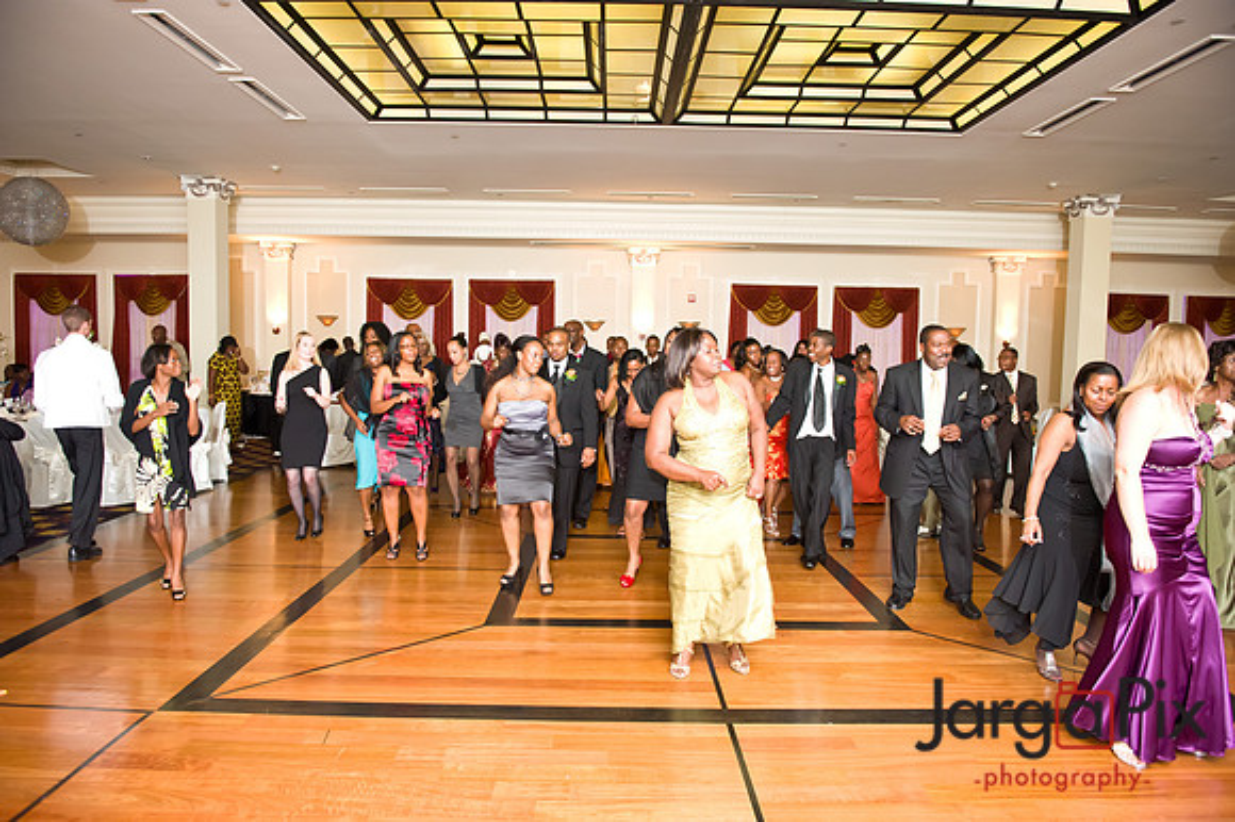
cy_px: 411
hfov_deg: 73.8
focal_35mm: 24
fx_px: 823
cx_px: 618
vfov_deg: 53.1
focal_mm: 24
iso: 3200
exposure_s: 1/125
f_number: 3.2
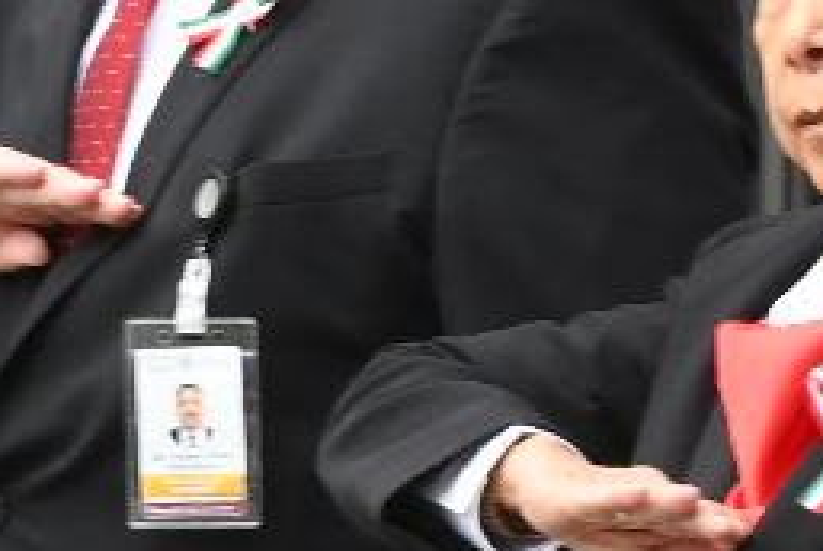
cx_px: 695
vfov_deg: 1.6
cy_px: 397
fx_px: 19454
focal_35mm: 850
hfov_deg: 2.4
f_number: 9
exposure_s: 1/125
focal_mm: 90
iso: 500
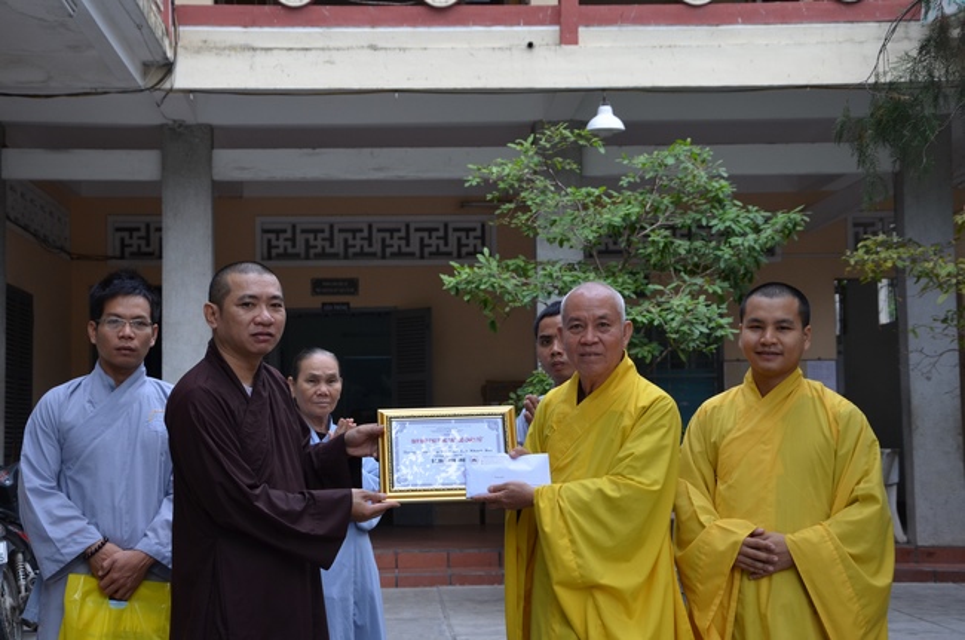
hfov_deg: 33.5
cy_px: 320
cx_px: 482
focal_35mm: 60
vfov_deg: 22.5
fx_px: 1606
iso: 640
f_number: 7.1
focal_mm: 40
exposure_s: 1/200
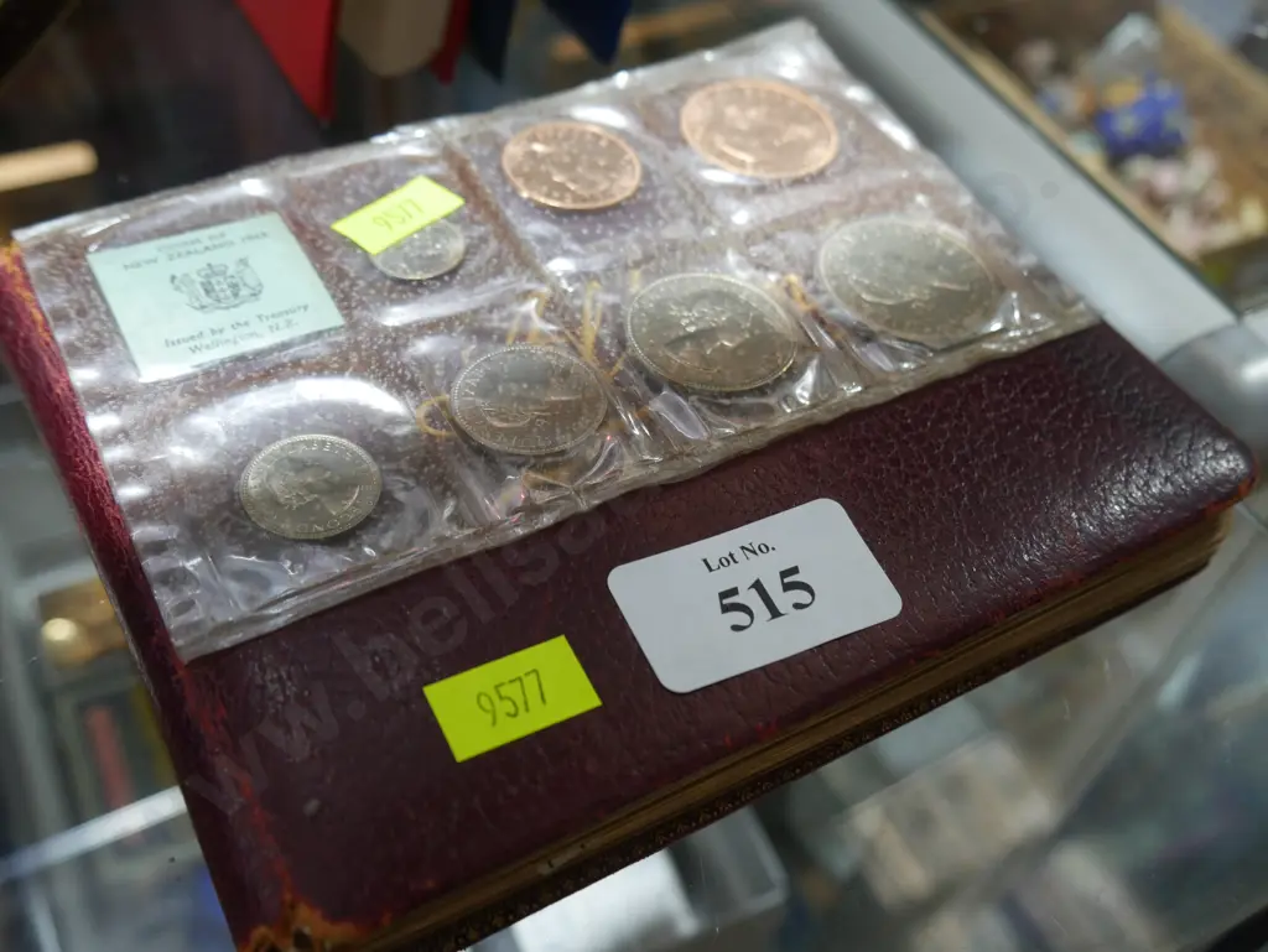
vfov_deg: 39.7
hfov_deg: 51.3
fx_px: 1319
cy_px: 476
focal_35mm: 36
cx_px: 634
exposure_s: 1/60
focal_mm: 18
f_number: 4
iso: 500
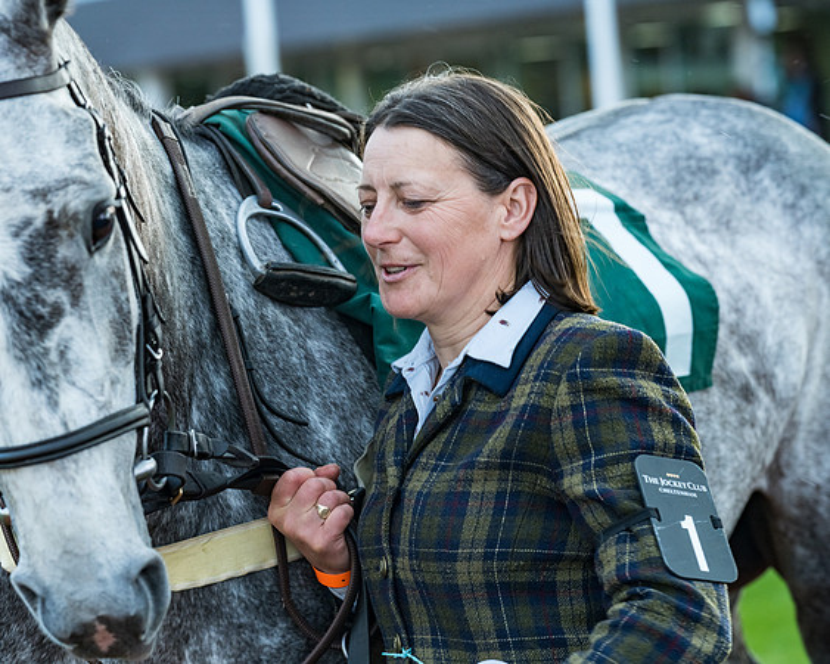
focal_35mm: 152
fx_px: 3733
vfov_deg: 10.2
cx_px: 359
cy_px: 332
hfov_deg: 12.7
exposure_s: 1/250
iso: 1000
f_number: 5
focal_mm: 135
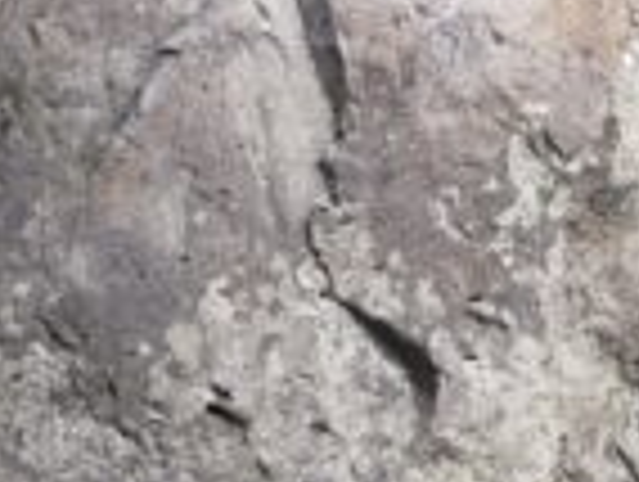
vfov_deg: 3.8
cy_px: -372
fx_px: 7174
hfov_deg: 4.8
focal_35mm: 388
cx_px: 2115
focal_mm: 56
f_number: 5.6
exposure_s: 1/160
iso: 320
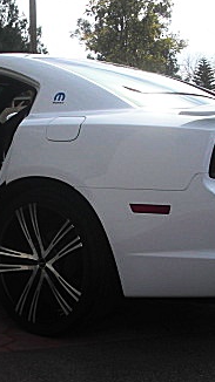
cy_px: 220
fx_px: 782
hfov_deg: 15.5
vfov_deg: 27.5
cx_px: 21
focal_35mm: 77
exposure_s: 1/1000
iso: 50
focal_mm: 6.3
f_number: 2.8
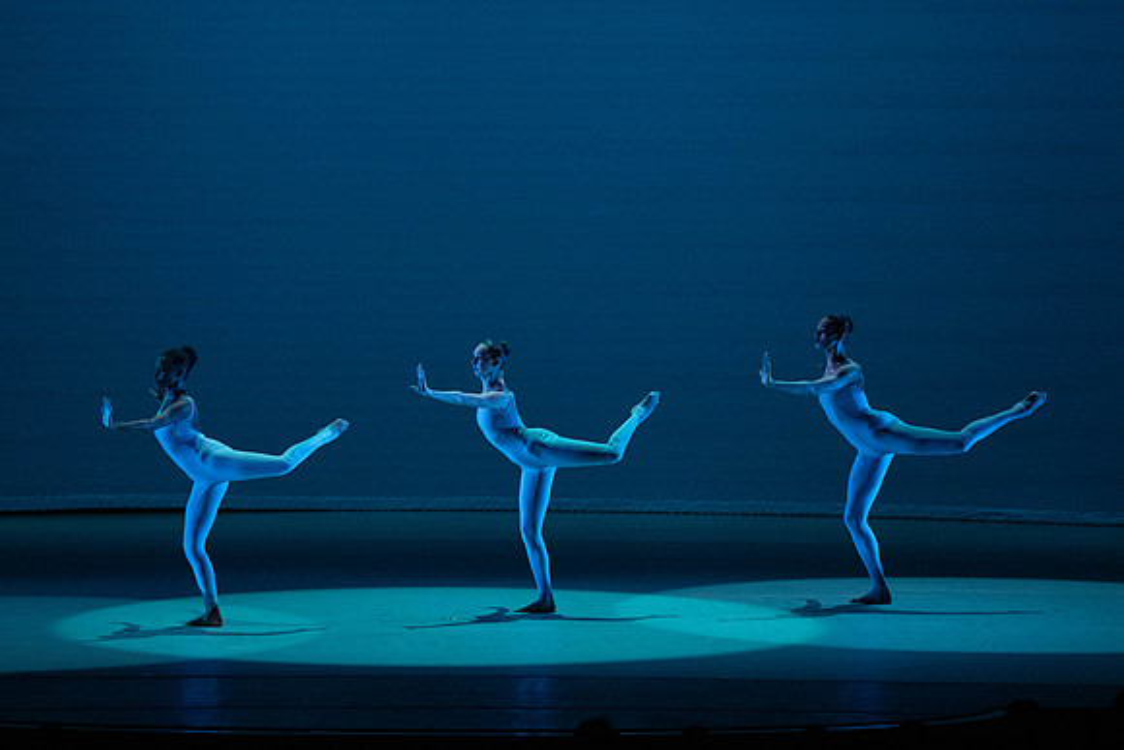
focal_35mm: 183
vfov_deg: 7.5
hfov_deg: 11.2
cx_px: 562
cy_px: 375
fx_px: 5715
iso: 16000
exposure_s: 1/400
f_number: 5.6
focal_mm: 183
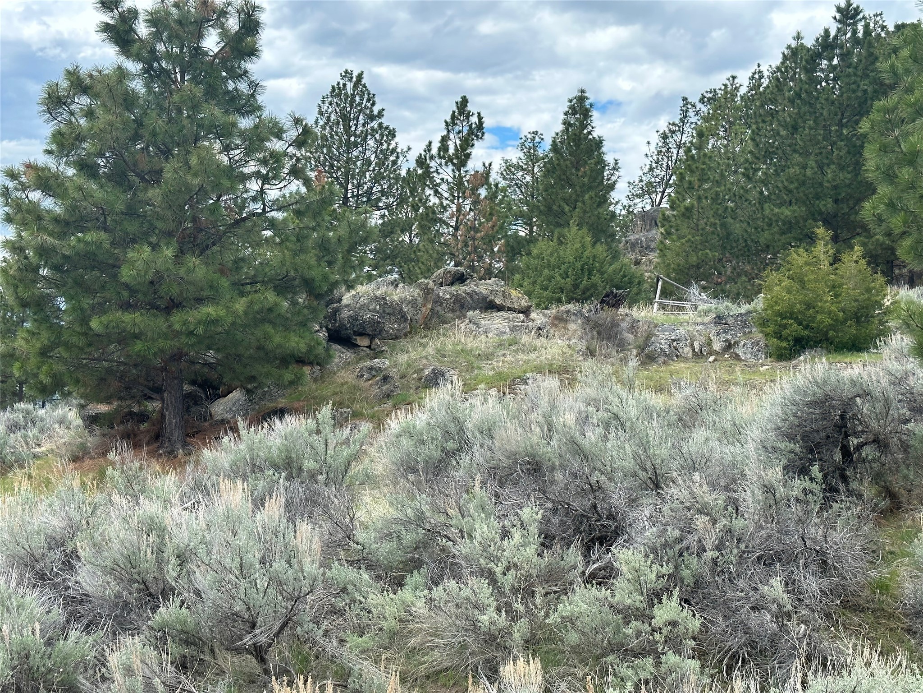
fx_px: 1280
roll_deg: -3.4
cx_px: 462
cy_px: 346
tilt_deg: -1.8
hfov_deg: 39.7
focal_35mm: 48
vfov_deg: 30.3
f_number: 1.78
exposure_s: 1/1880
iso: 64
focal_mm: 6.86
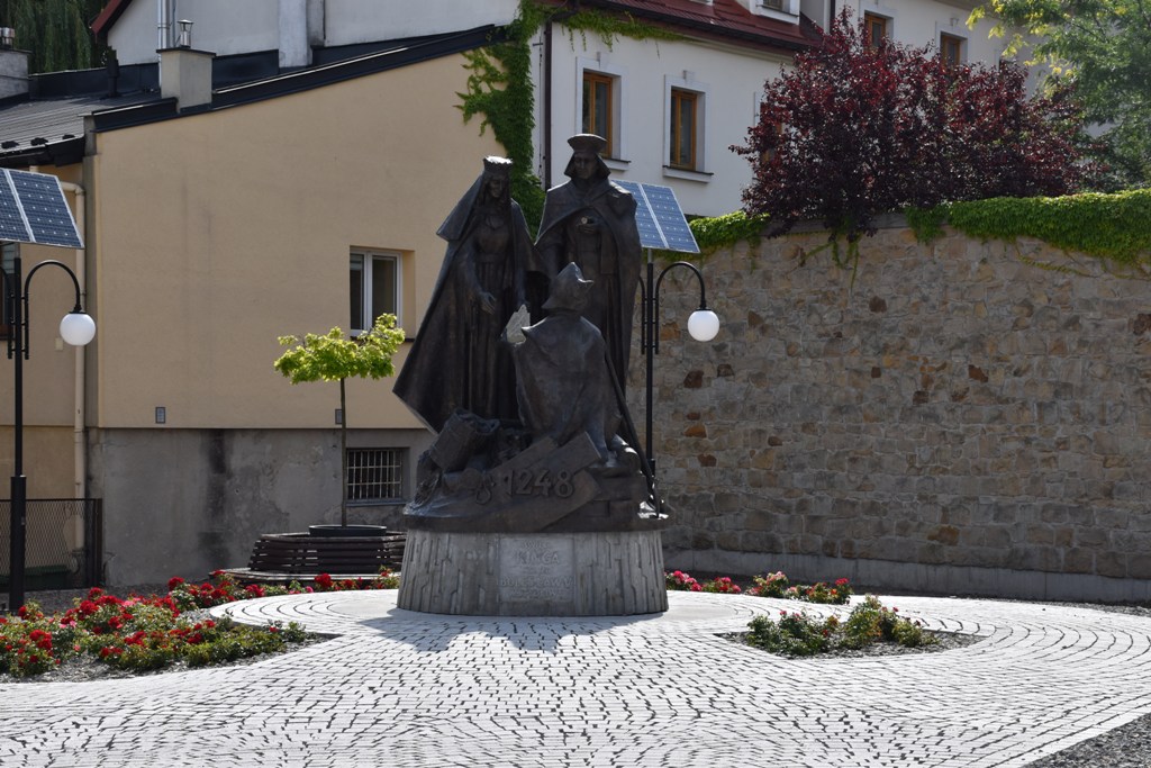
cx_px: 576
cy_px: 384
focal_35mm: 75
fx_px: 2398
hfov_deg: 27.0
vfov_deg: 18.2
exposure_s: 1/400
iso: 200
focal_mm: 50
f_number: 10
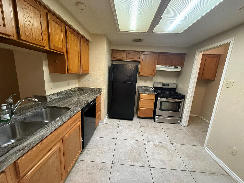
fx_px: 99
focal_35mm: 14
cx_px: 122
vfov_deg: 85.7
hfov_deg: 102.1
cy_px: 92
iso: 400
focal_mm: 2.22
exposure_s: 1/60
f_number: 2.2
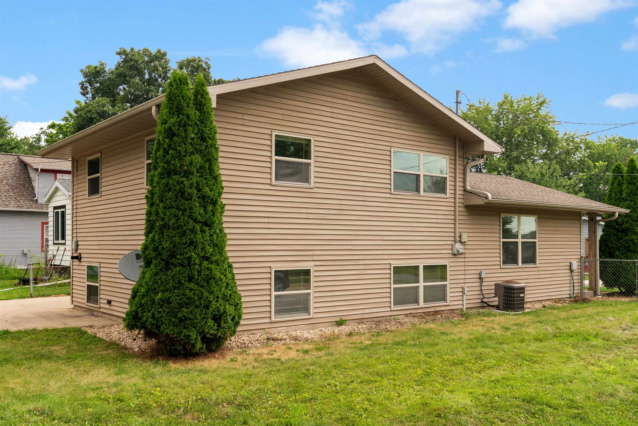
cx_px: 319
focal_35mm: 33
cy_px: 213
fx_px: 585
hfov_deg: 57.2
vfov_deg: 40.0
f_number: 7.1
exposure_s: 1/200
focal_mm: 33
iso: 1000
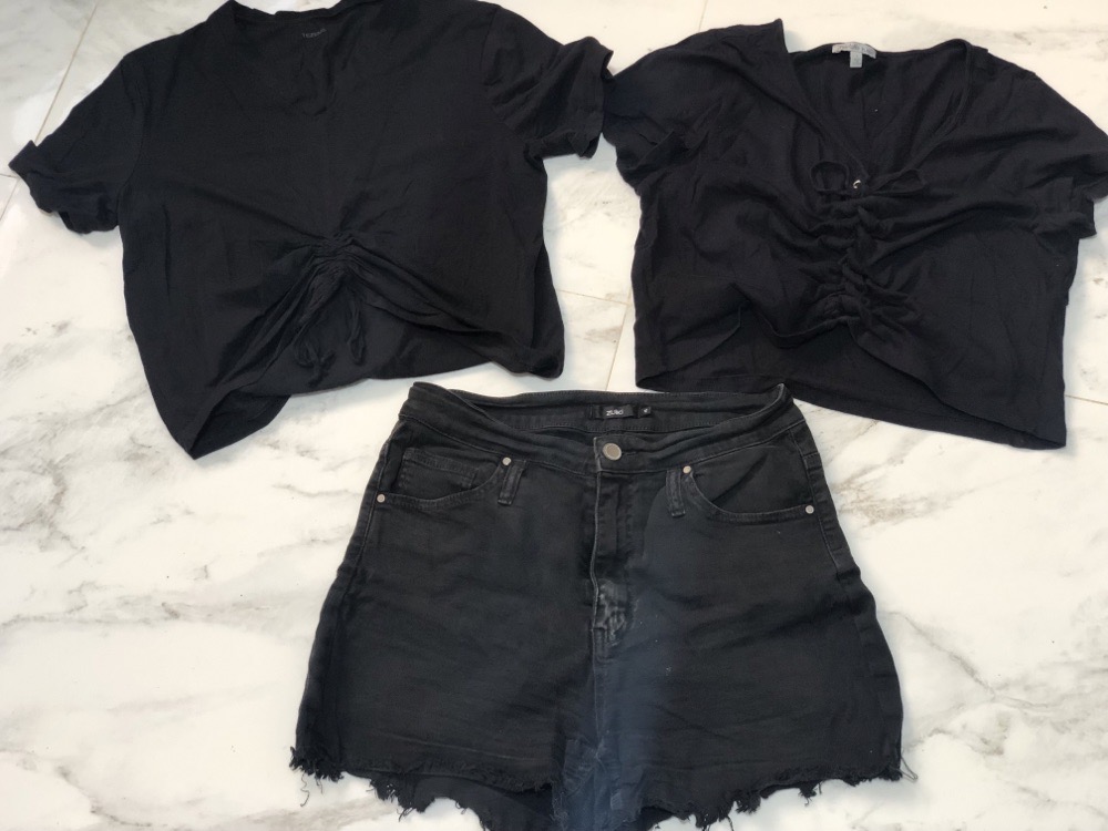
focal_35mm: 52
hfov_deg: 36.8
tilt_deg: -64.5
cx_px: 554
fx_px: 1664
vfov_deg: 28.0
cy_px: 416
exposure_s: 1/50
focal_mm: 6
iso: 100
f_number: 2.4
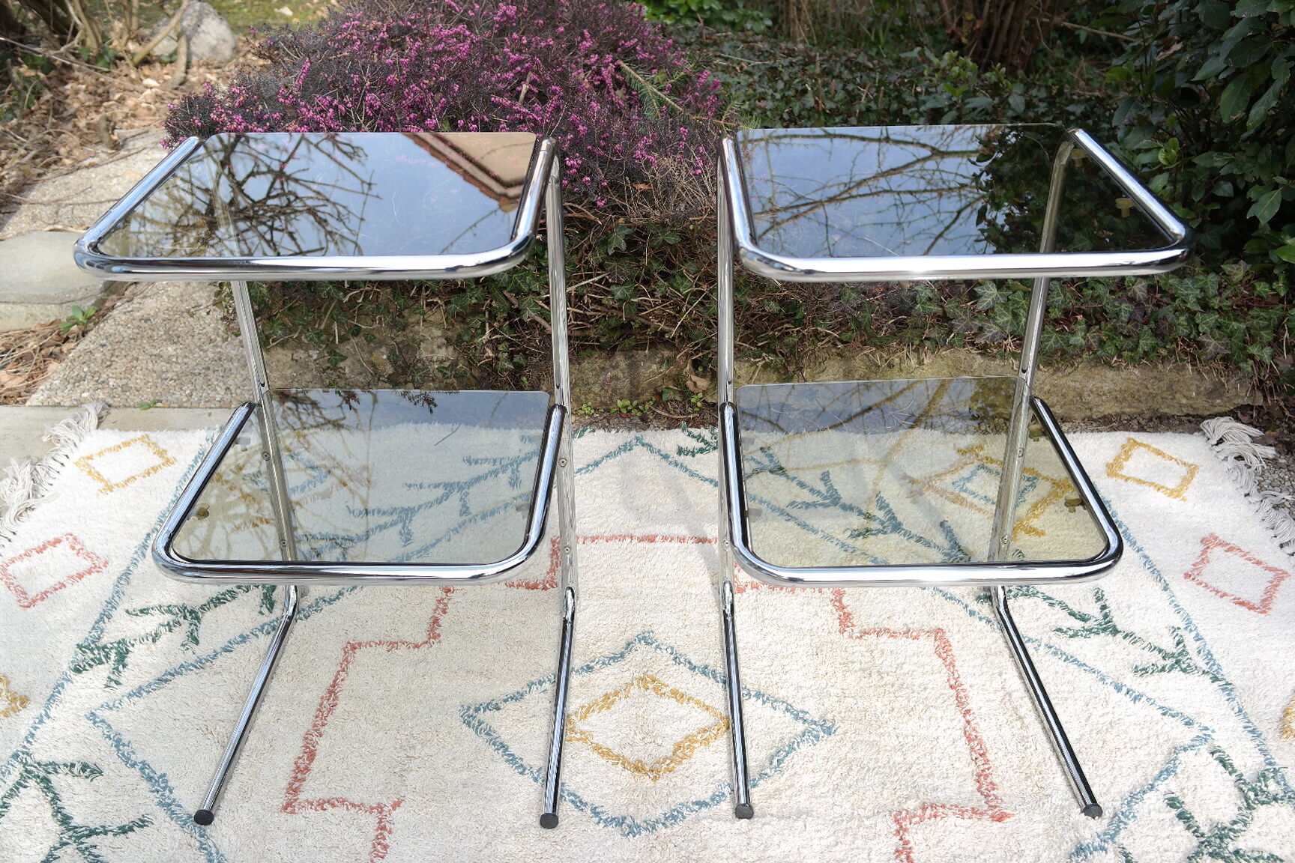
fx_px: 1187
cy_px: 432
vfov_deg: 40.0
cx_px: 648
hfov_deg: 57.2
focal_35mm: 33
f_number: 4.5
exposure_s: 1/160
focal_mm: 22
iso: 100
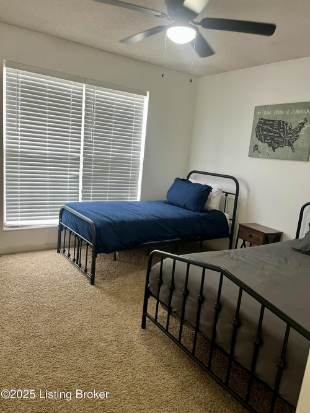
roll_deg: -4.8
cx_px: 155
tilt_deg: -11.3
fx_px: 311
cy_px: 206
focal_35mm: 26
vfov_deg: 67.3
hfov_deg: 53.0
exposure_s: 1/60
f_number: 1.6
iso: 200
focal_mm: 5.1
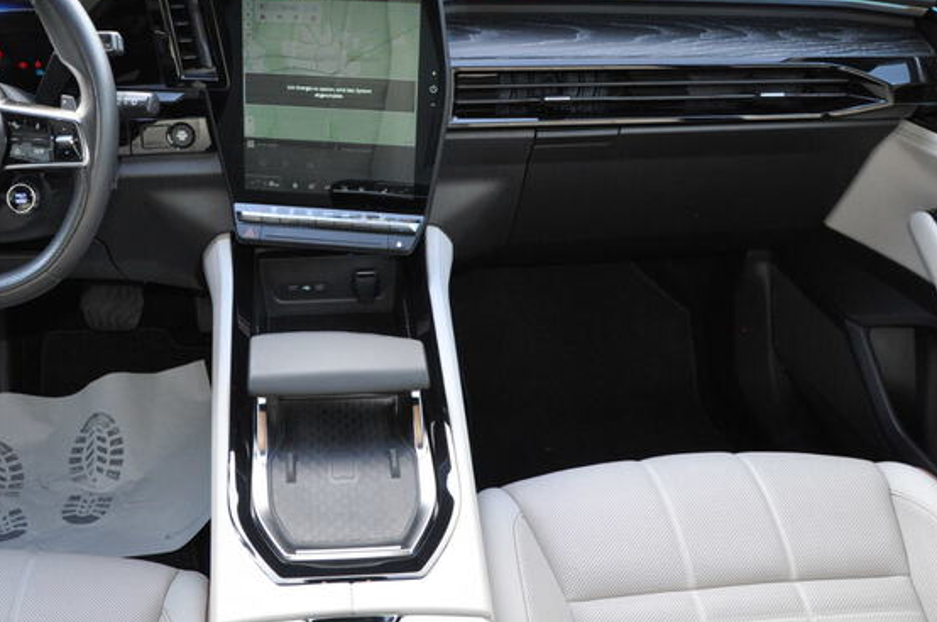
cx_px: 320
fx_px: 1014
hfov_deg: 48.8
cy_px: 221
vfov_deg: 33.9
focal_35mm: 39
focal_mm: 18
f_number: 3.5
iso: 720
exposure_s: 1/125
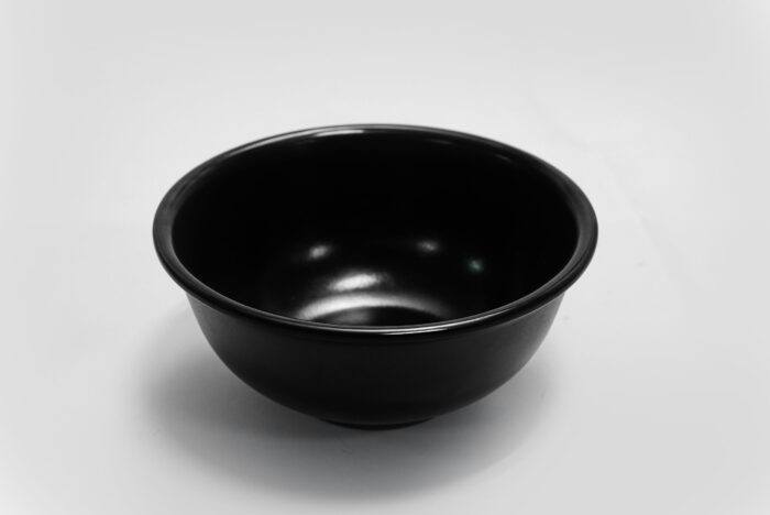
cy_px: 258
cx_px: 385
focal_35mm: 70
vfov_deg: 19.5
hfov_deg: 28.8
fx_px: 1498
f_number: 13
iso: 3200
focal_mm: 70
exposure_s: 1/100
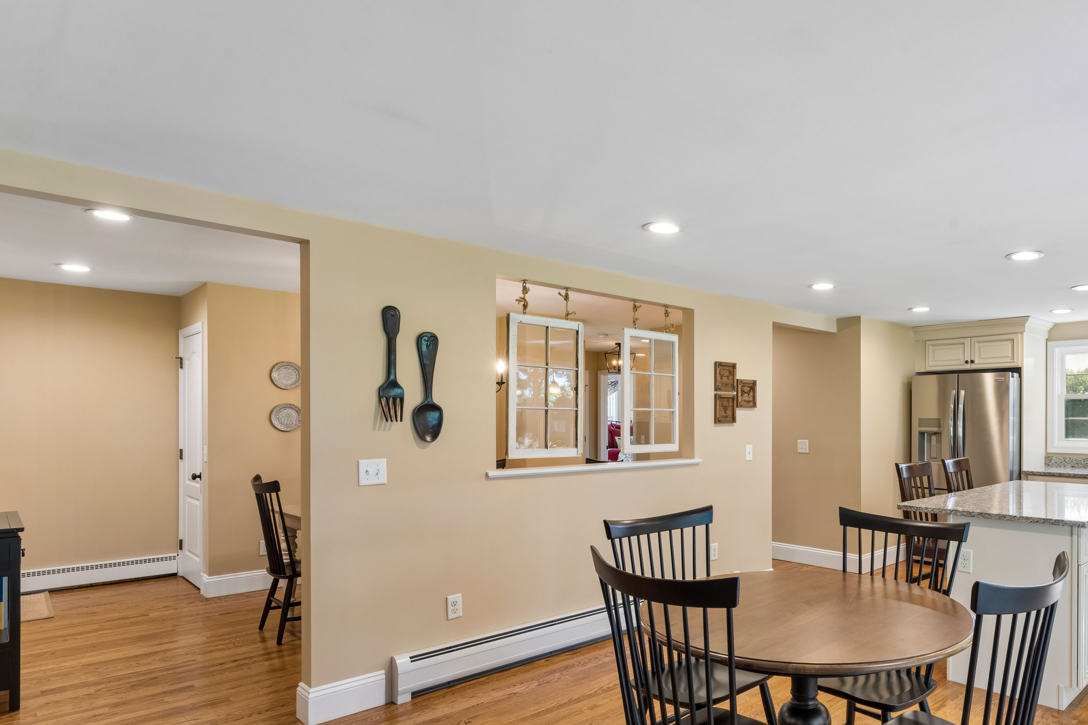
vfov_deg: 56.6
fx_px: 669
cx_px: 741
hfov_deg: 75.3
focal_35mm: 22
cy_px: 418
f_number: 13
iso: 400
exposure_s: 1/6
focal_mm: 15.1
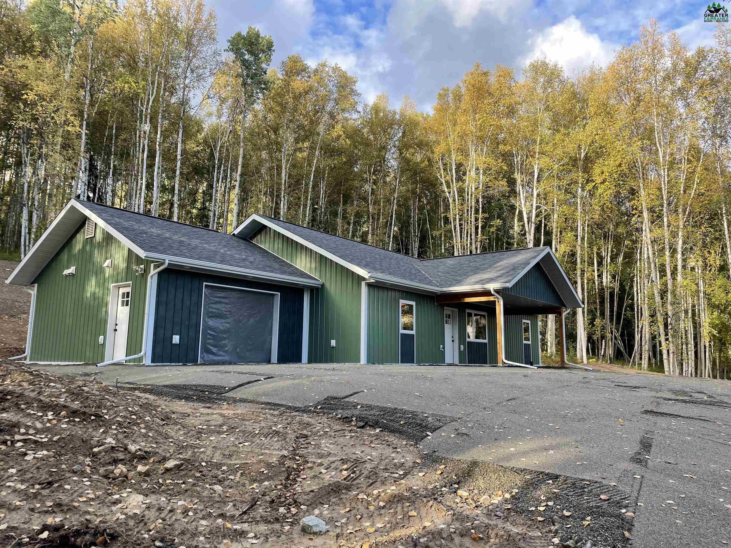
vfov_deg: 53.1
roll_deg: +0.0
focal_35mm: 26
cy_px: 274
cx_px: 366
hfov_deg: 67.3
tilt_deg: +9.3
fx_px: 549
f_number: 1.6
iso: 32
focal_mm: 4.2
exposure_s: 1/319
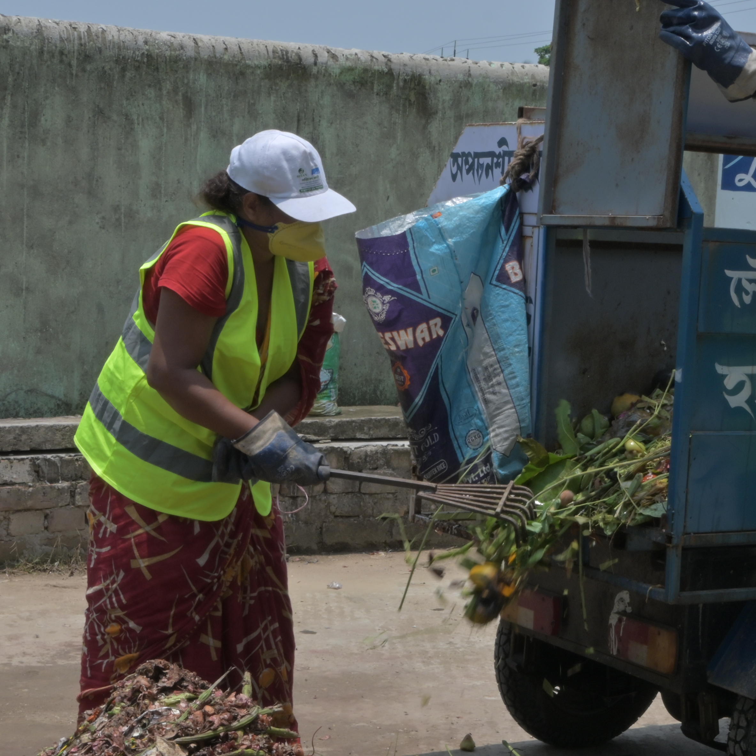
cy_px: 429
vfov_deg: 23.5
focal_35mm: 74
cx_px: 440
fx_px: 1816
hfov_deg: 23.5
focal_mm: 24.5
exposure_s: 1/160
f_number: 18
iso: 125
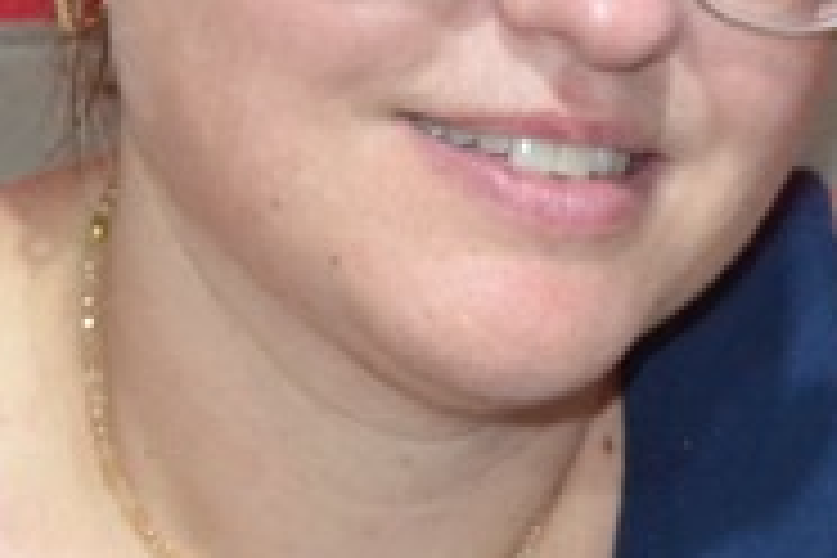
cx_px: 1368
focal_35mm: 251
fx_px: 5835
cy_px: 387
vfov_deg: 5.5
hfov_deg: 8.0
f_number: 4.2
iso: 2000
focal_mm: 26
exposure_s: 1/60
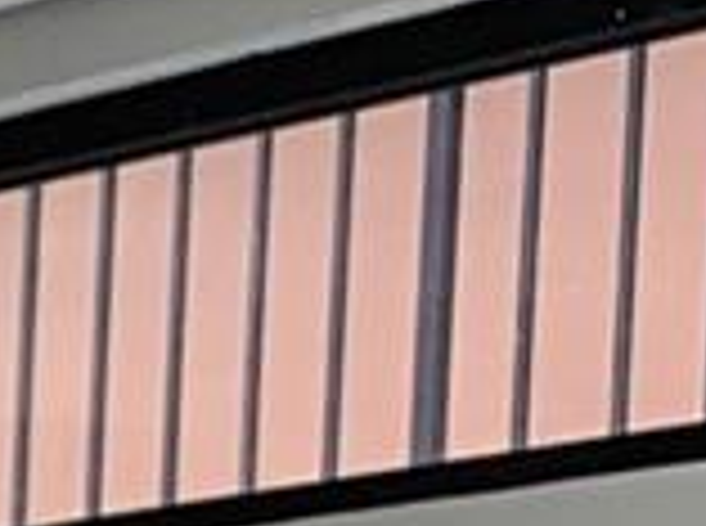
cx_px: -1632
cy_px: 1803
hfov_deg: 6.8
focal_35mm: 255
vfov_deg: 5.3
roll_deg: -1.5
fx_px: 5189
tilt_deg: -2.7
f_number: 1.8
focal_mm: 4.25
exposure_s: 1/125
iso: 25
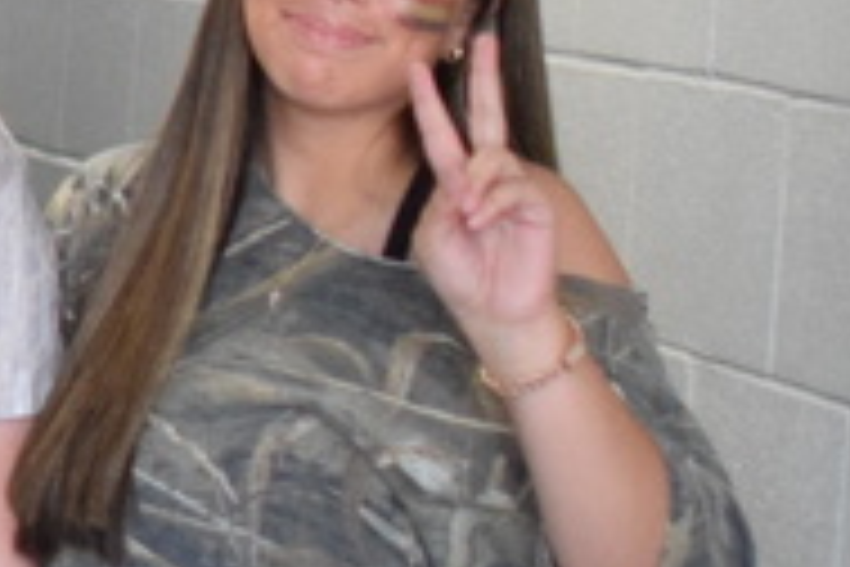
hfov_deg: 6.8
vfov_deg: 4.8
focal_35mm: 284
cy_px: 434
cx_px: -1255
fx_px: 6698
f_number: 2
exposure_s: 1/500
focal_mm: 35
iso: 2200
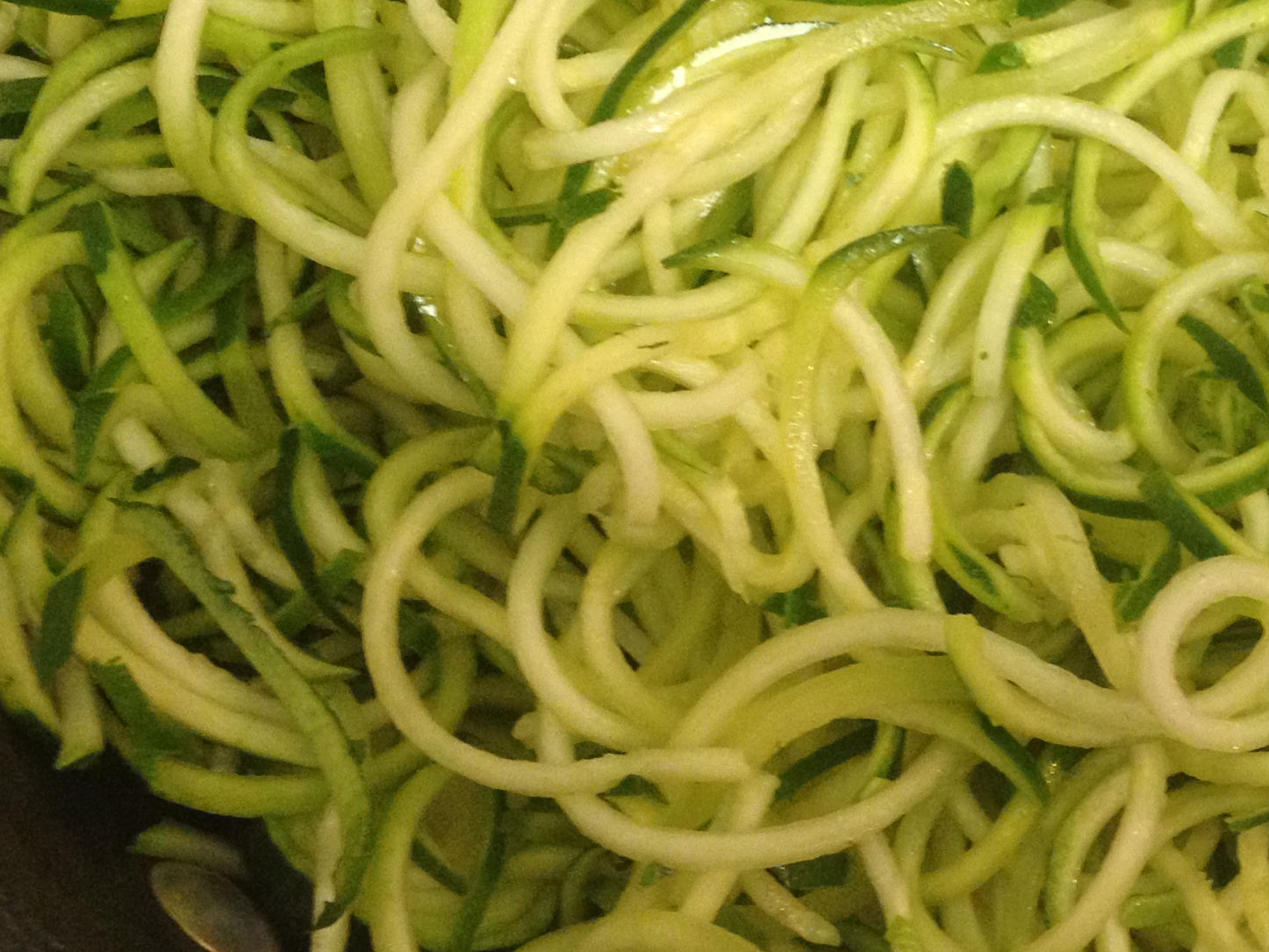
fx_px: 2897
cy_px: 266
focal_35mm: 79
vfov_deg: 18.6
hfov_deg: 24.1
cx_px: 1123
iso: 200
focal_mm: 4.28
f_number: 2.4
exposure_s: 1/20
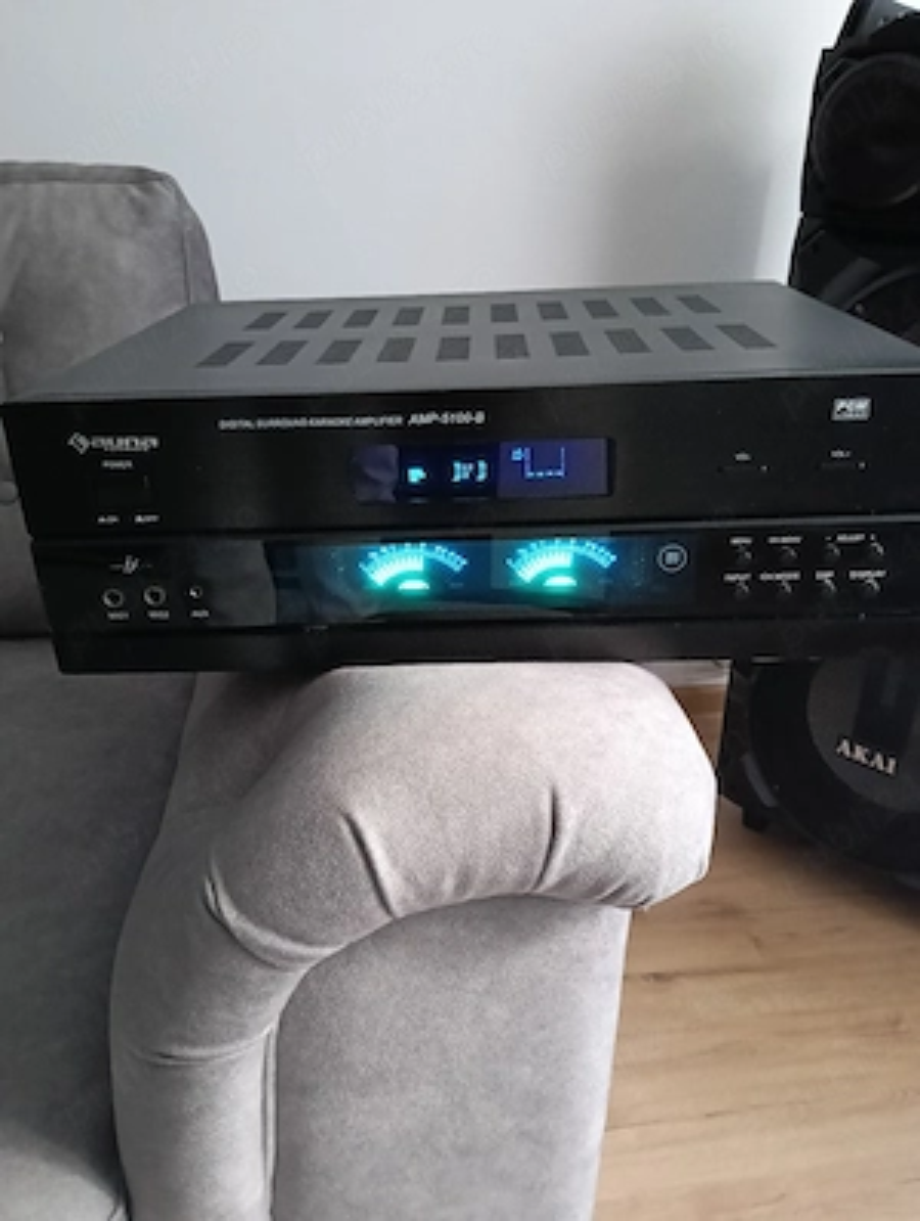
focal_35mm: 27
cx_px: 460
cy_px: 610
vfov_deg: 65.2
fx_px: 954
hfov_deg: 51.5
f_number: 1.8
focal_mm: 3.98
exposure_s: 1/25
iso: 1250
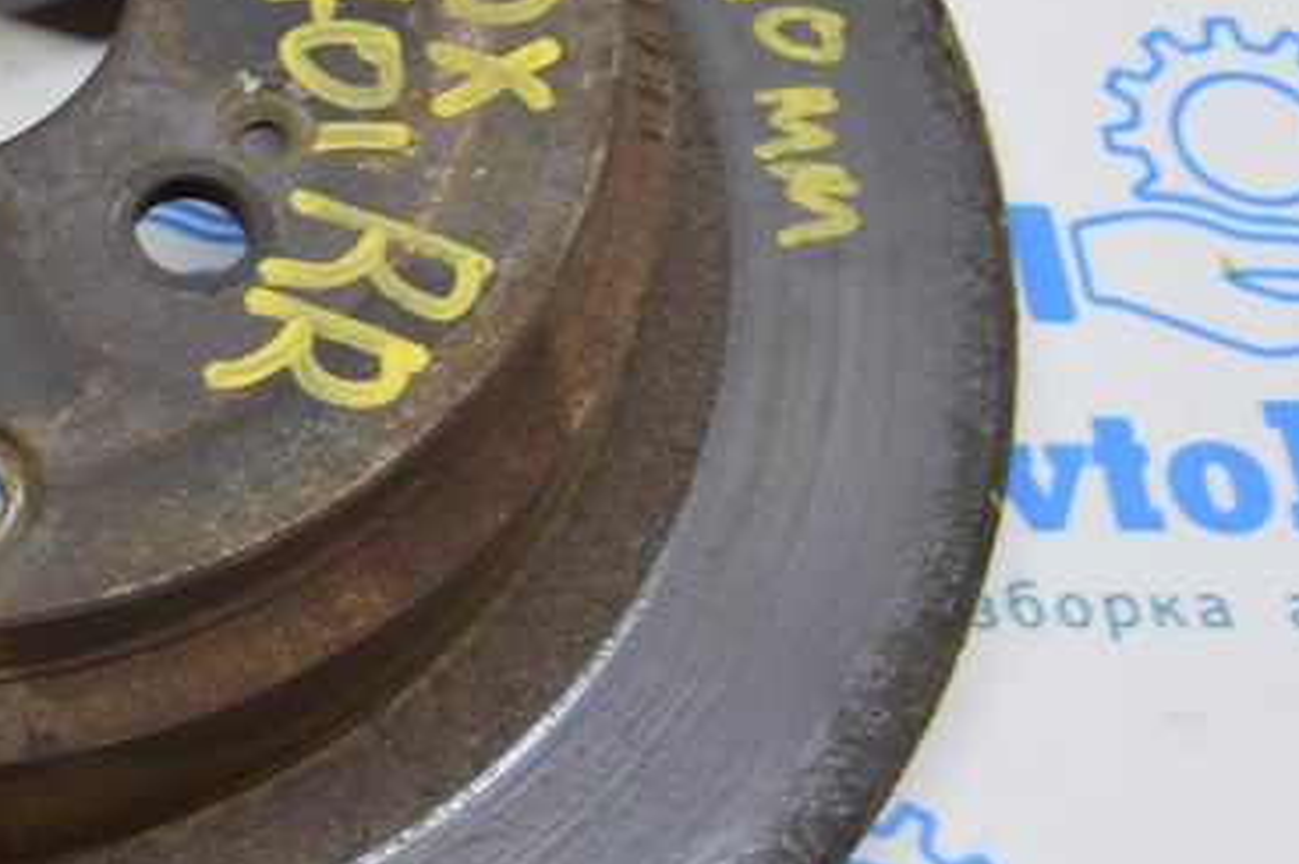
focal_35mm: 92
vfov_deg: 14.7
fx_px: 3317
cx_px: -209
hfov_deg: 20.8
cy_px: 161
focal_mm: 22
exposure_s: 1/20
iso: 400
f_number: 5.6
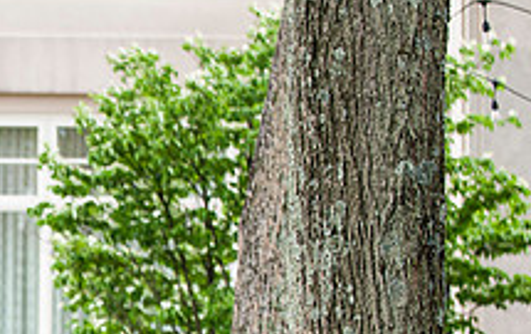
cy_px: 366
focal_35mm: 225
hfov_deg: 9.2
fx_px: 3260
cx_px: -114
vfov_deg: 5.8
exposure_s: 1/320
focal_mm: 82
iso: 640
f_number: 3.5
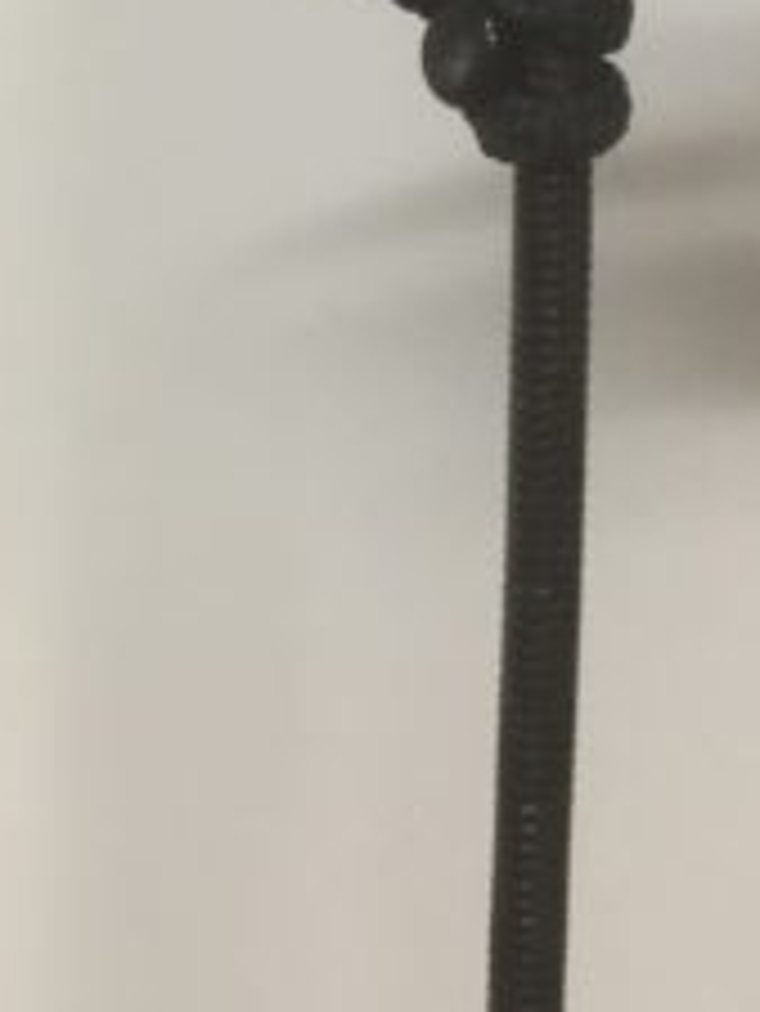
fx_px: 2515
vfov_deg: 21.7
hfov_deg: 17.1
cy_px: -70
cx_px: 567
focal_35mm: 86
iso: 40
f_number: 2.2
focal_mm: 4.15
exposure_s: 1/30
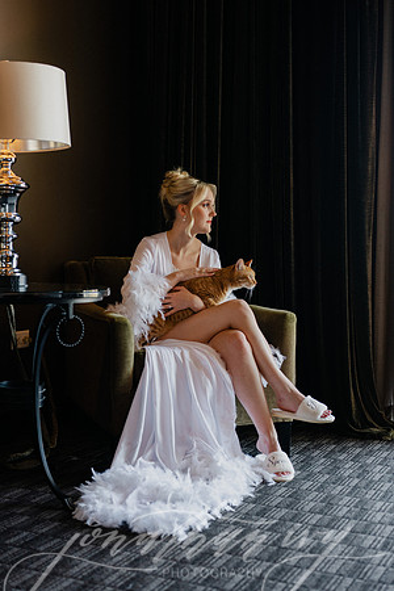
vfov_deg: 39.6
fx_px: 821
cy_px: 296
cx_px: 197
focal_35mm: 50
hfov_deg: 27.0
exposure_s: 1/200
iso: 800
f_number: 2.8
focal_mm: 50
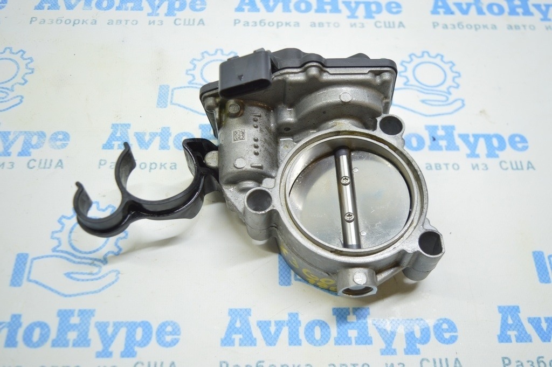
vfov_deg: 36.8
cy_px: 184
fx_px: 552
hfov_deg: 53.2
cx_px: 276
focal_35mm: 36
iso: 400
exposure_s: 1/40
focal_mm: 24
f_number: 4
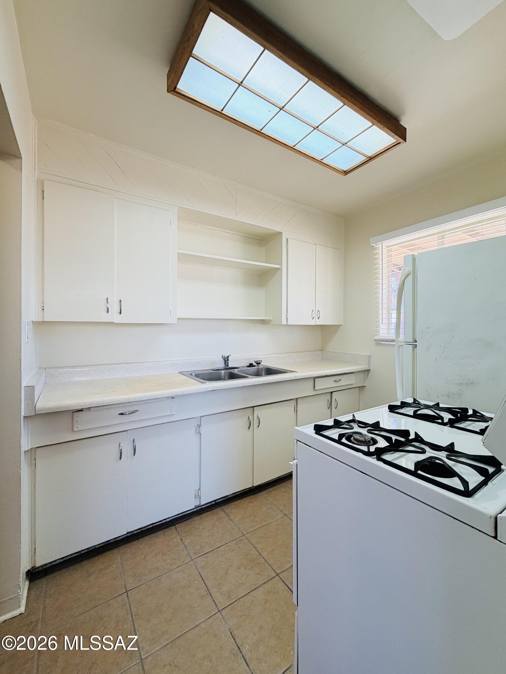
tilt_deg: -1.3
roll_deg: -0.4
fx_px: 273
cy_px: 337
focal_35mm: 14
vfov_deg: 102.1
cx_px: 253
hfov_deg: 85.7
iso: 100
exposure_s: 1/120
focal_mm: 2.22
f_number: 2.2
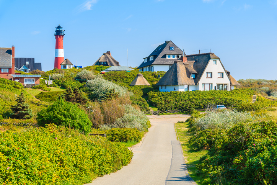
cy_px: 92
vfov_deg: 20.0
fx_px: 523
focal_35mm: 68
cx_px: 138
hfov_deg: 29.6
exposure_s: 1/160
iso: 100
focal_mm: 68
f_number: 8
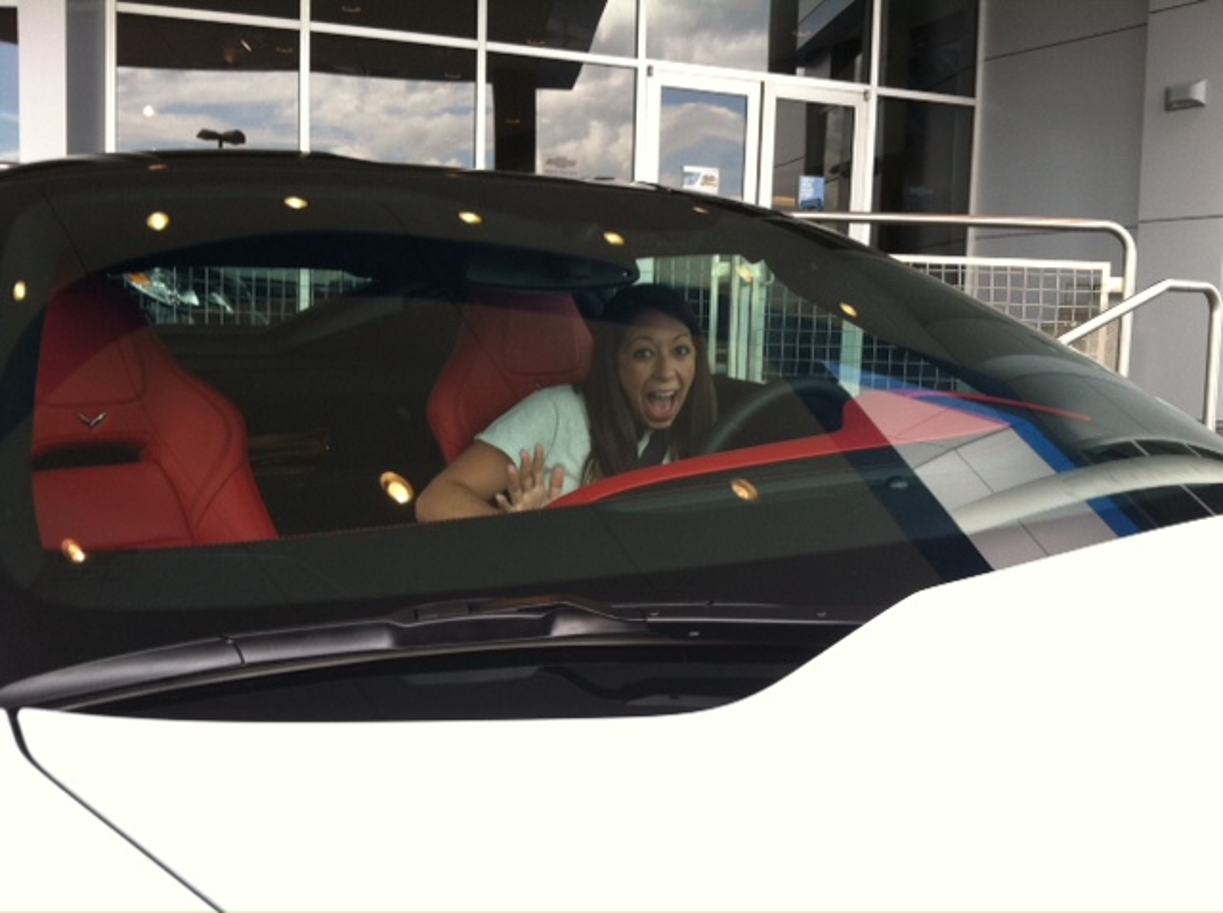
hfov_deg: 52.7
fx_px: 1235
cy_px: 456
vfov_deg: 40.6
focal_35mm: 35
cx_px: 612
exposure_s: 1/148
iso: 80
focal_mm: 3.85
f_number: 2.8
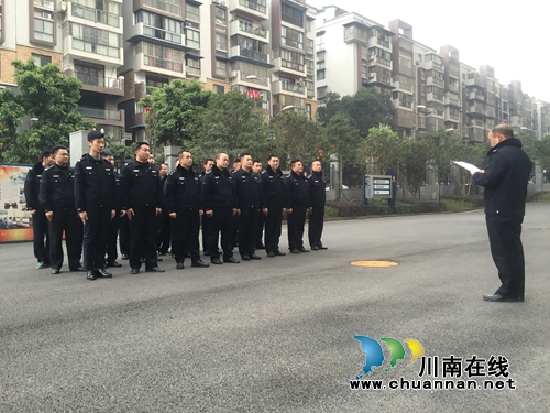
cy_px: 206
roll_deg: +0.8
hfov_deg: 61.7
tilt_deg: +1.2
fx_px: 461
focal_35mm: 29
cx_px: 275
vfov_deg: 48.2
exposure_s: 1/33
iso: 40
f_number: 2.2
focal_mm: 4.15
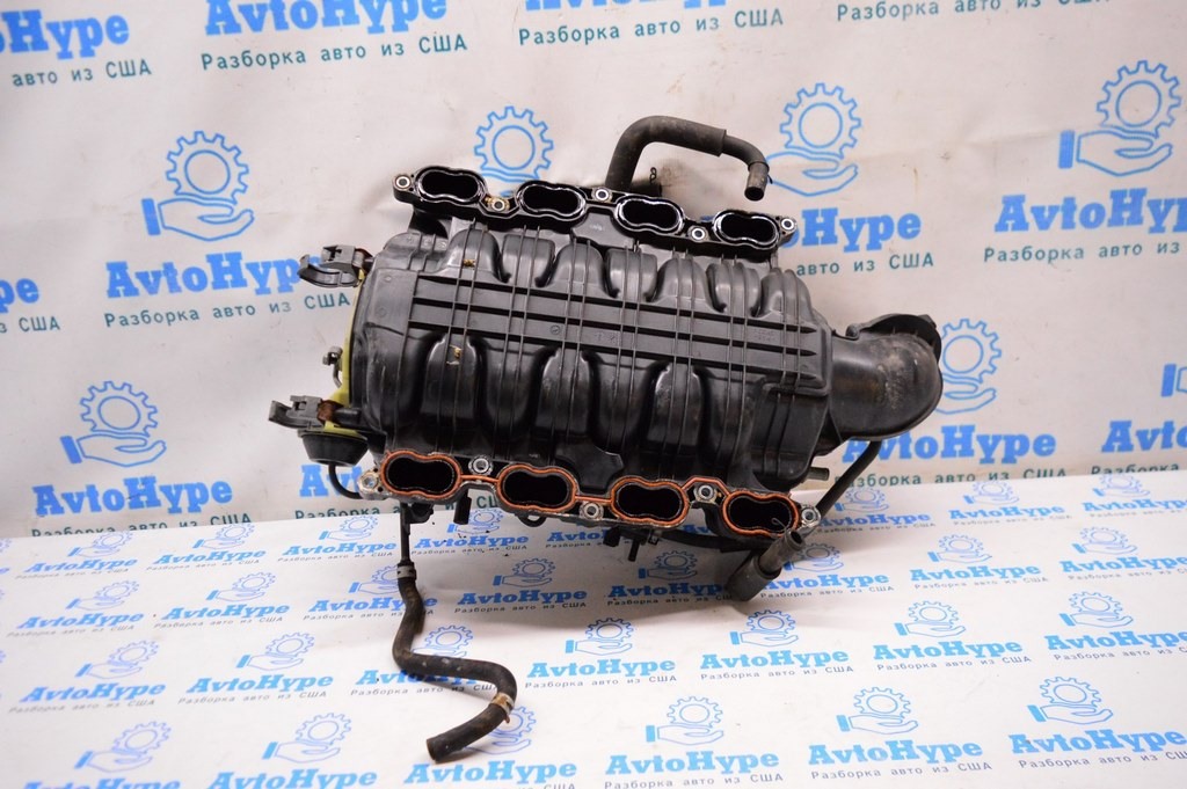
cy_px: 394
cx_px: 594
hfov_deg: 67.4
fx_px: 890
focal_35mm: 27
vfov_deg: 47.9
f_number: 3.5
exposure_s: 1/320
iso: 3200
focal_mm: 18
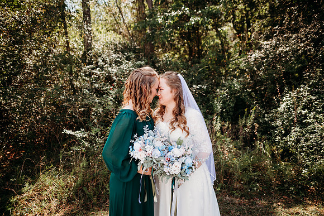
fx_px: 216
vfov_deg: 53.2
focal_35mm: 24
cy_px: 108
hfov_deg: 73.7
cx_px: 162
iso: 100
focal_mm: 24
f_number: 2.2
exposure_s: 1/800
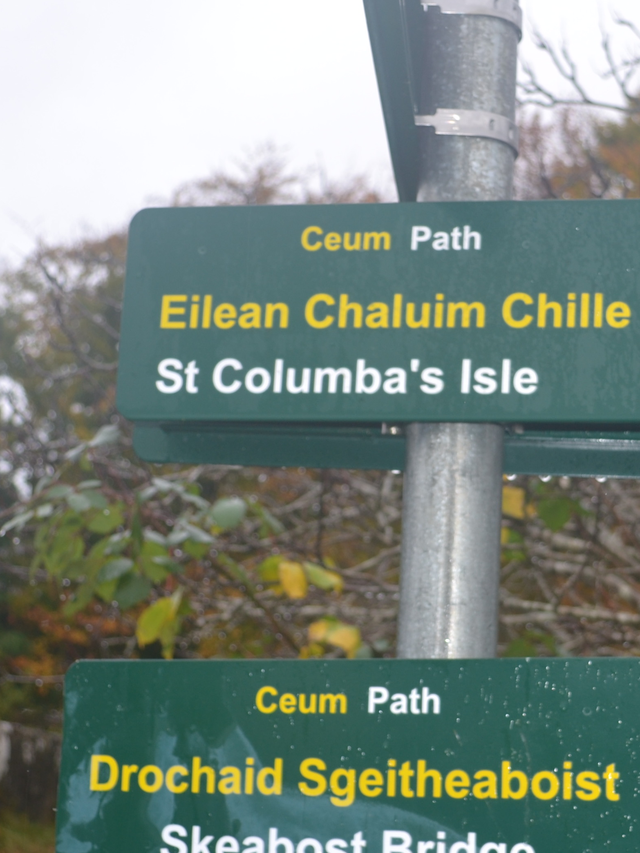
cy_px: 463
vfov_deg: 27.8
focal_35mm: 70
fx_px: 1726
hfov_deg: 20.8
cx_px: 483
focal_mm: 22
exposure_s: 1/50
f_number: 3.8
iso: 100
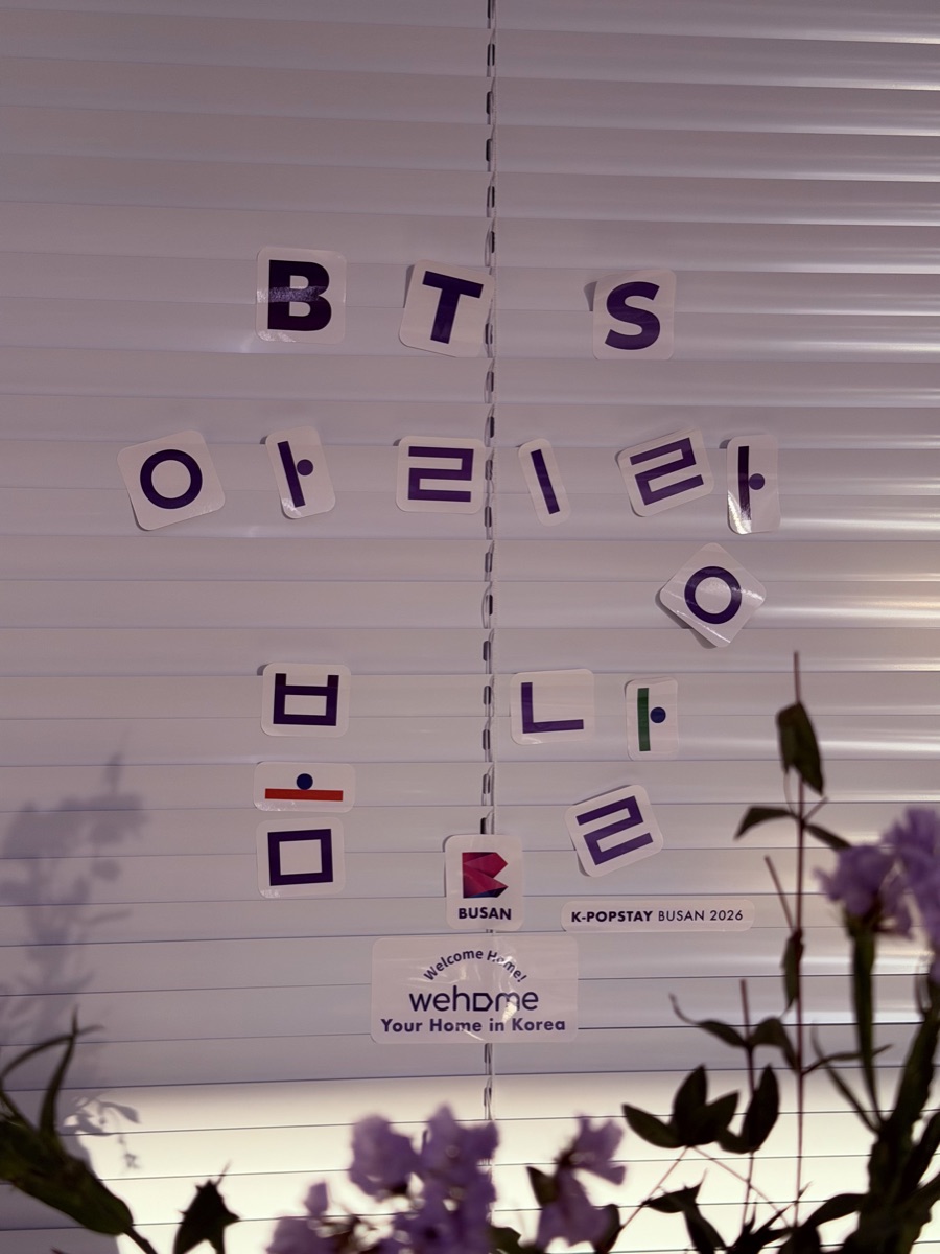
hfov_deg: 30.3
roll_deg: +1.8
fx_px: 1738
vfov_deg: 39.7
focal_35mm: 48
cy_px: 627
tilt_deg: -5.4
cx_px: 470
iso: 64
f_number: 1.78
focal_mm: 6.76
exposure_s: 1/357
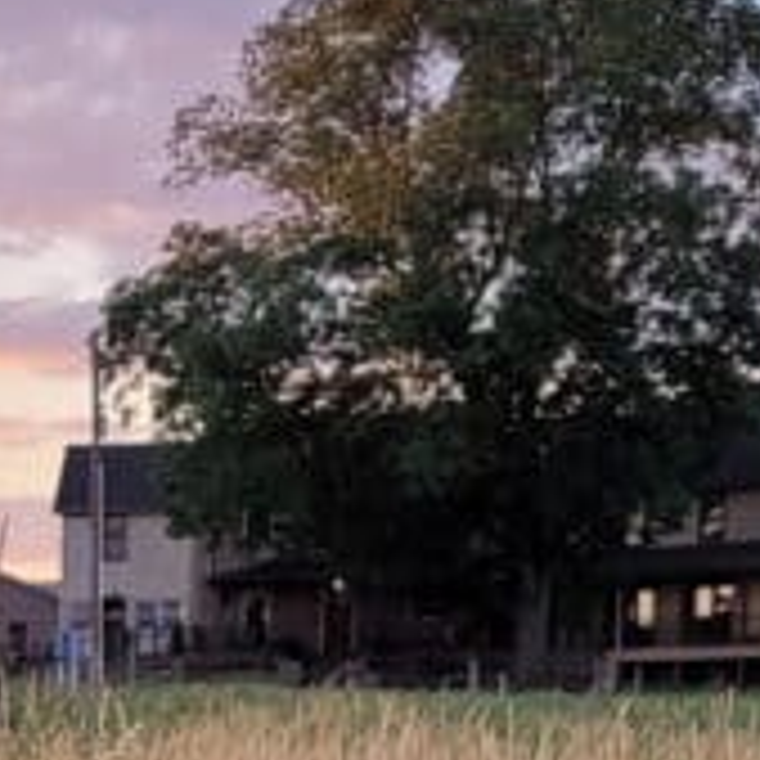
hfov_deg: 11.7
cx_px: -549
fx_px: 3453
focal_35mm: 139
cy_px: 1160
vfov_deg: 12.0
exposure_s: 1/164
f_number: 1.8
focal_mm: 5.4
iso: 40
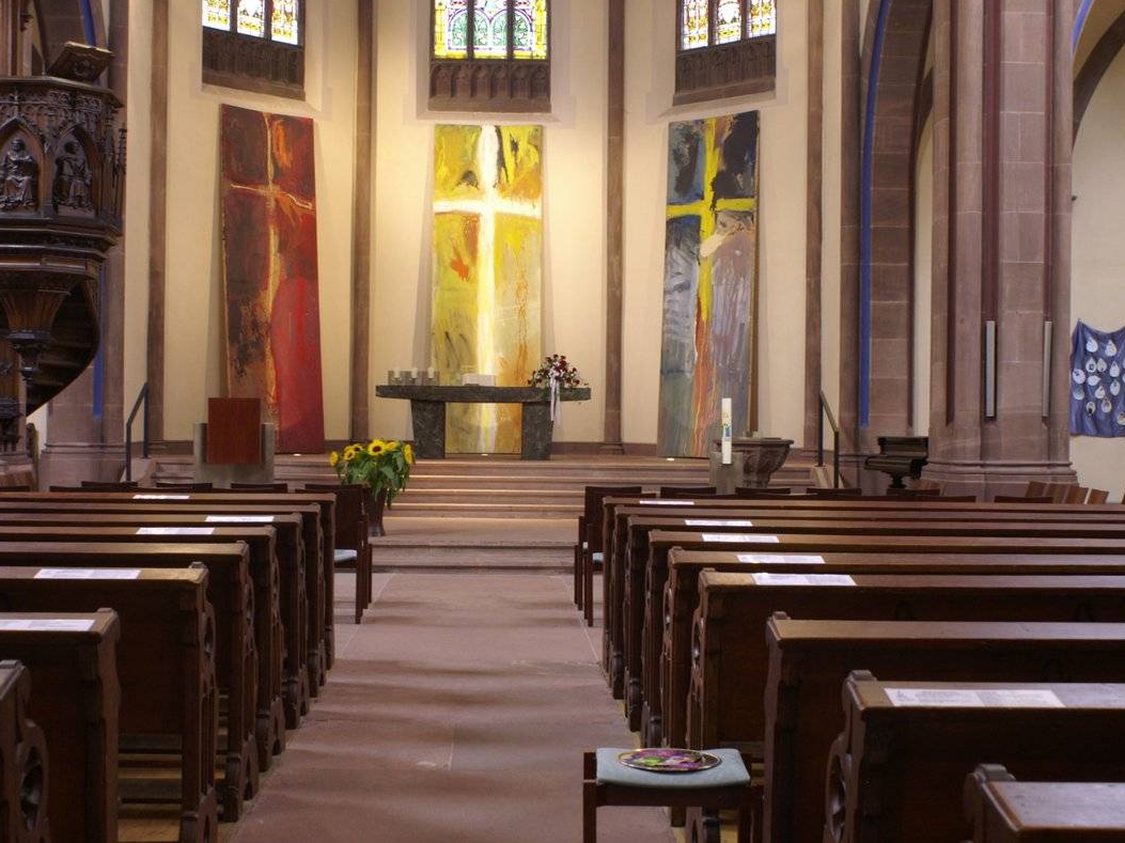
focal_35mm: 46
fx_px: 1494
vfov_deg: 31.5
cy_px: 419
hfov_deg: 41.2
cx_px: 529
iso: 400
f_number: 11
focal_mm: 28
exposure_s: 1/2.5
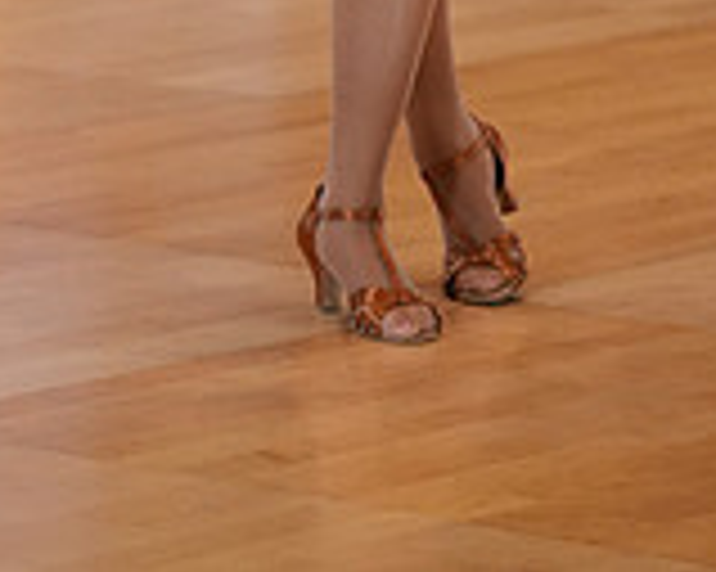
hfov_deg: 5.6
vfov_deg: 4.4
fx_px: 7243
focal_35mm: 342
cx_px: 29
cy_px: -730
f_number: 3.5
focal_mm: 100
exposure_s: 1/500
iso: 2500
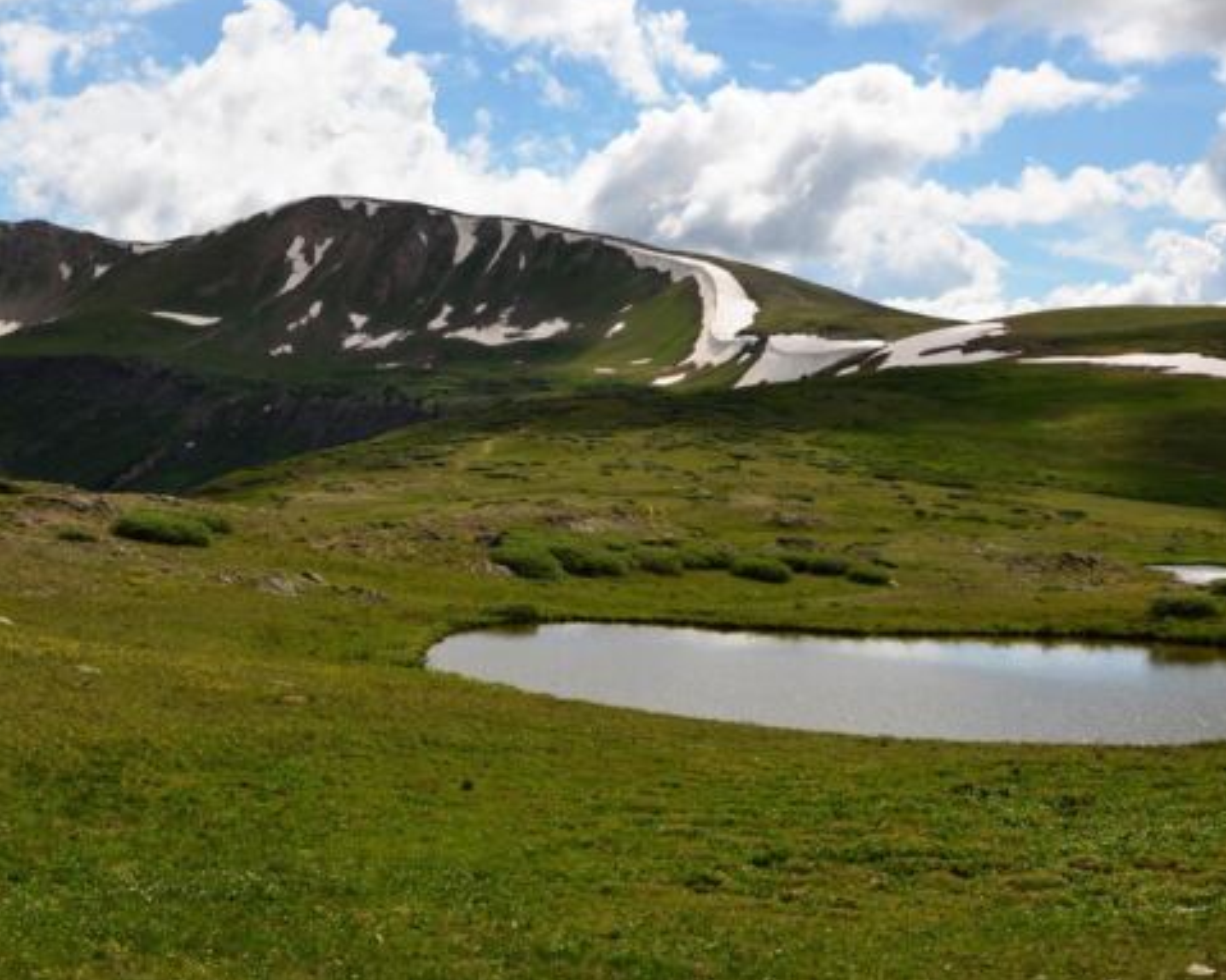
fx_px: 2381
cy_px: 510
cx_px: 489
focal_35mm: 66
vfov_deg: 23.3
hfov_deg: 28.8
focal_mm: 35
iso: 100
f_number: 9
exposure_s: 1/320
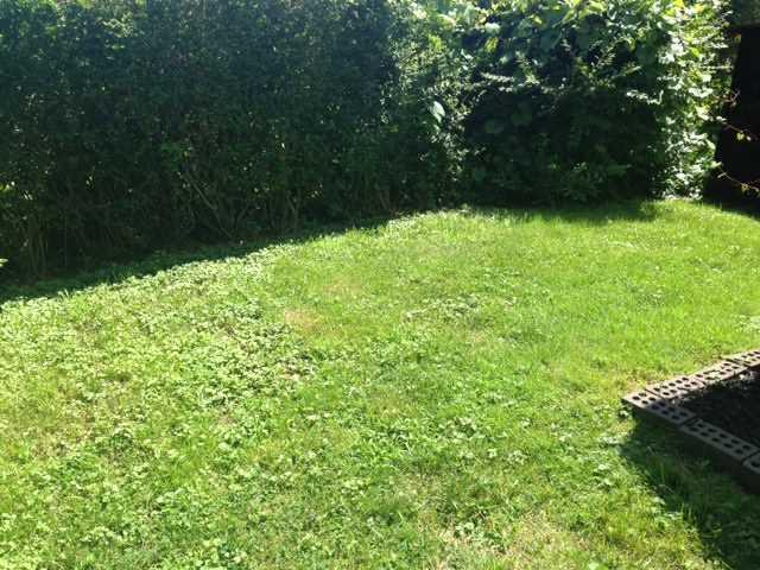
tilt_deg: -22.0
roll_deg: +0.5
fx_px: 725
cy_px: 285
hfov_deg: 55.4
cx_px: 380
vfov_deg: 42.9
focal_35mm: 33
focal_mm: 4.12
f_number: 2.4
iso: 50
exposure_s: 1/686
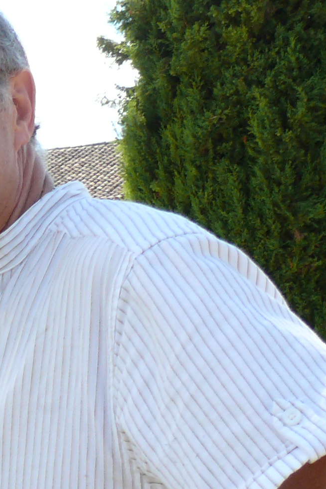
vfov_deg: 14.5
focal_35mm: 135
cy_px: 653
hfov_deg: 9.1
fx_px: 1834
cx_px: -481
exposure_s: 1/200
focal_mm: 7.4
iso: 100
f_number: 4
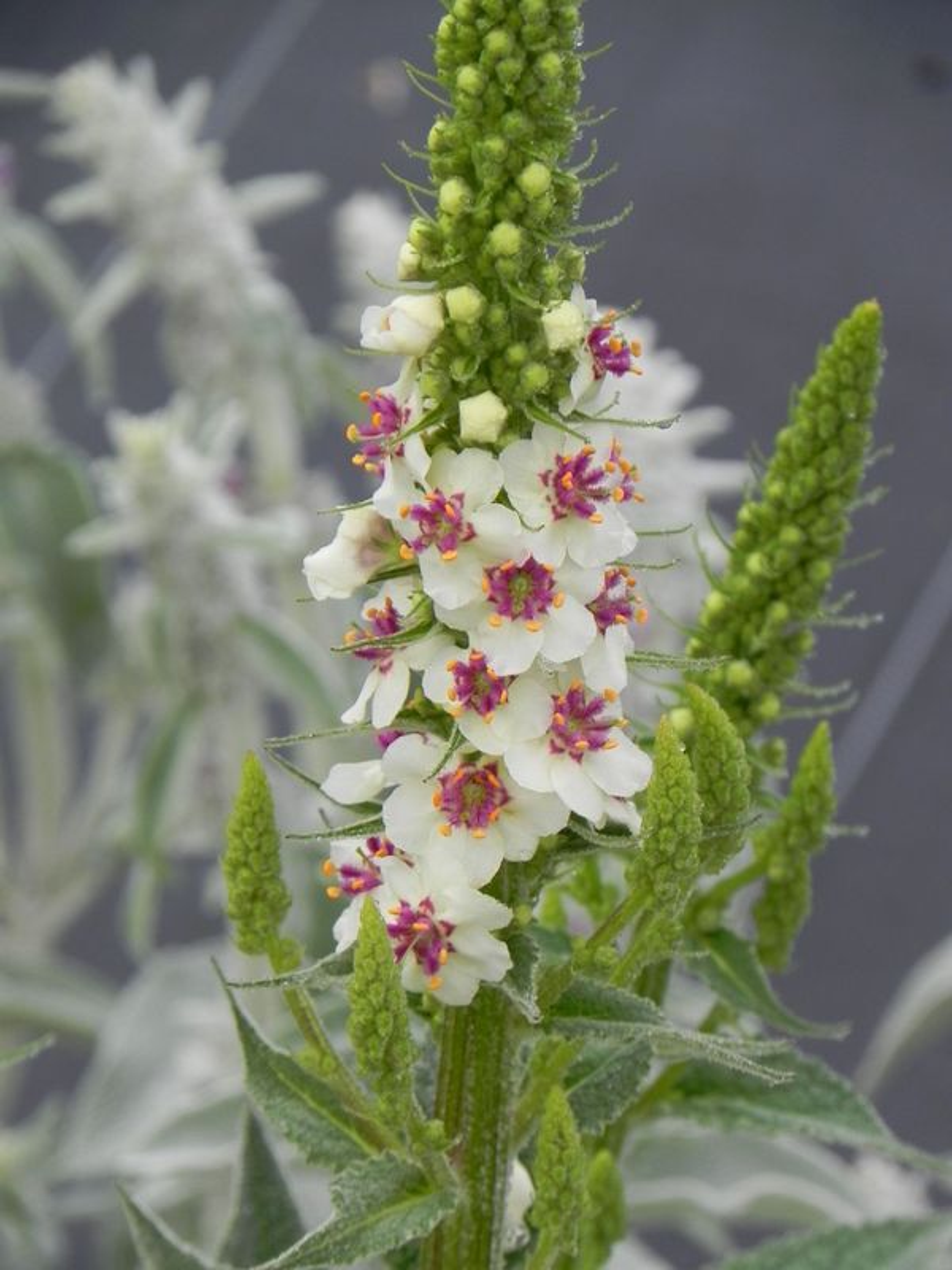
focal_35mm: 291
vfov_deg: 6.8
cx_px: 476
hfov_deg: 5.1
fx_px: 10671
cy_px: 635
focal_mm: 51.8
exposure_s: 1/125
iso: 160
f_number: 5
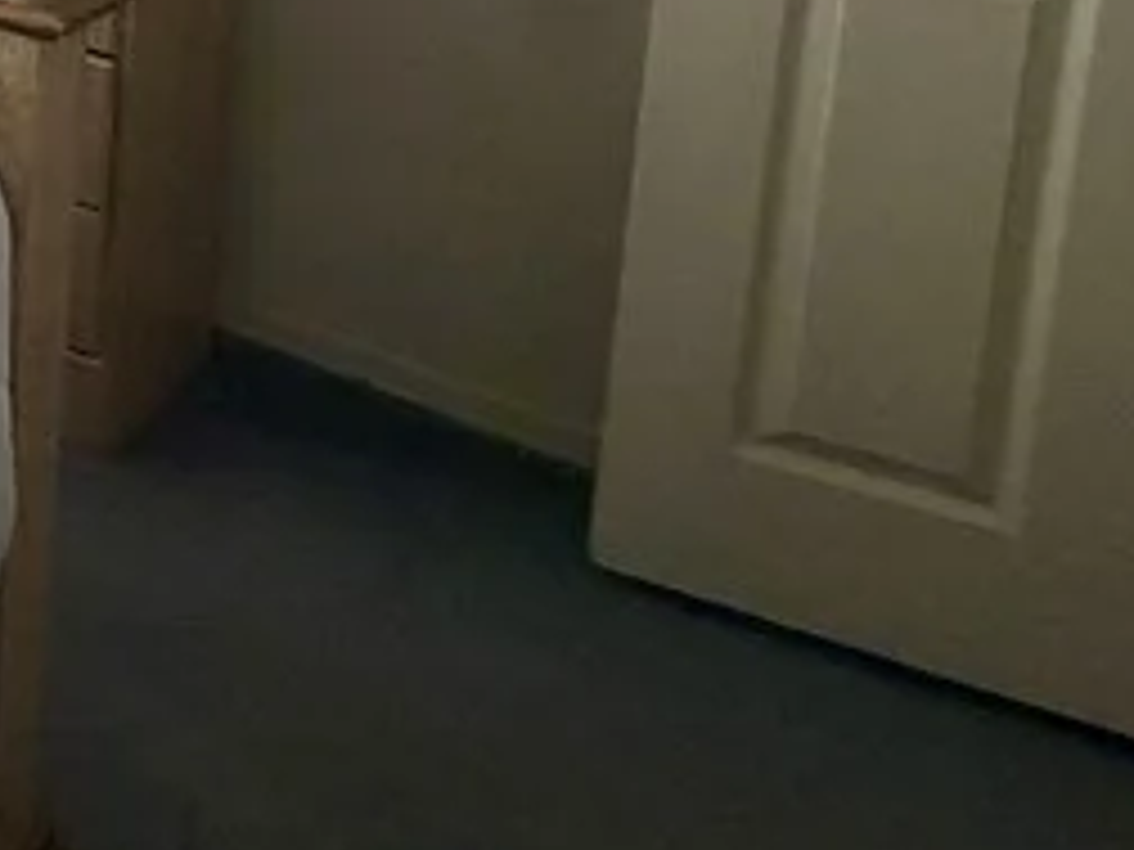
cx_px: -945
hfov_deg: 21.2
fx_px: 1867
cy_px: -432
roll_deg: +0.1
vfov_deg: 21.5
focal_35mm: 57
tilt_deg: -7.8
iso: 100
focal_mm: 2.22
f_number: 2.2
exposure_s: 1/120
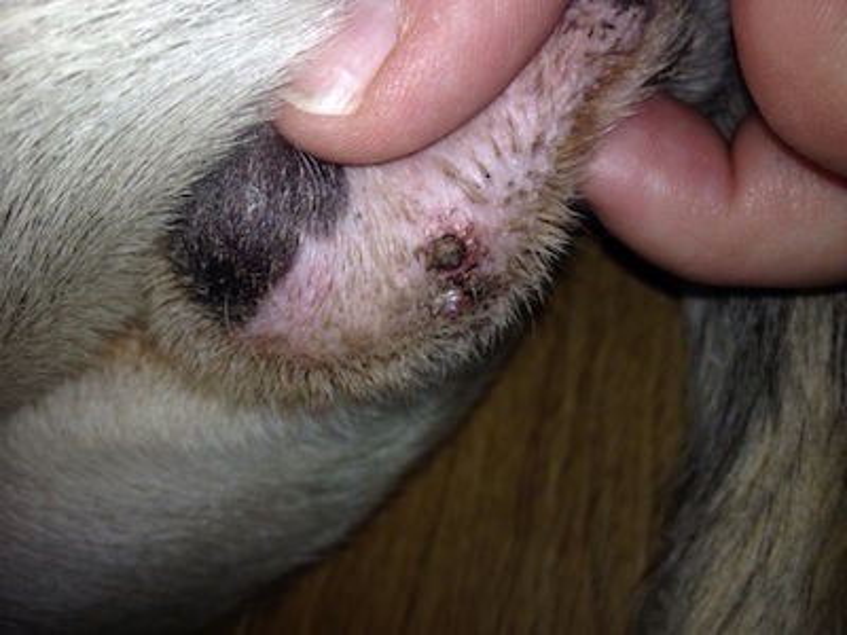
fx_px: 856
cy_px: 318
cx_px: 424
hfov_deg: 52.6
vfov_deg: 40.7
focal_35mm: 35
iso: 50
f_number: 2.4
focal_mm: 4.28
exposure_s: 1/404
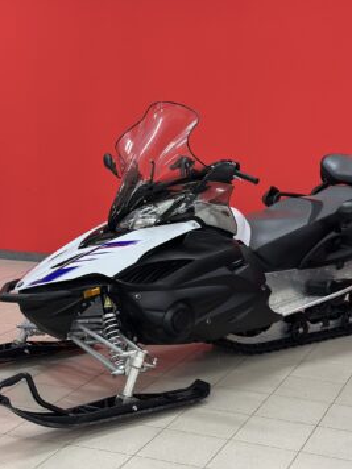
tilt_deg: -8.3
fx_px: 854
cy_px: 219
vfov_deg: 30.7
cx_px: 204
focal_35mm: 63
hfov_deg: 23.3
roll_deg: -1.0
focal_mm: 6.86
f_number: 1.78
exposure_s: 1/50
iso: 250
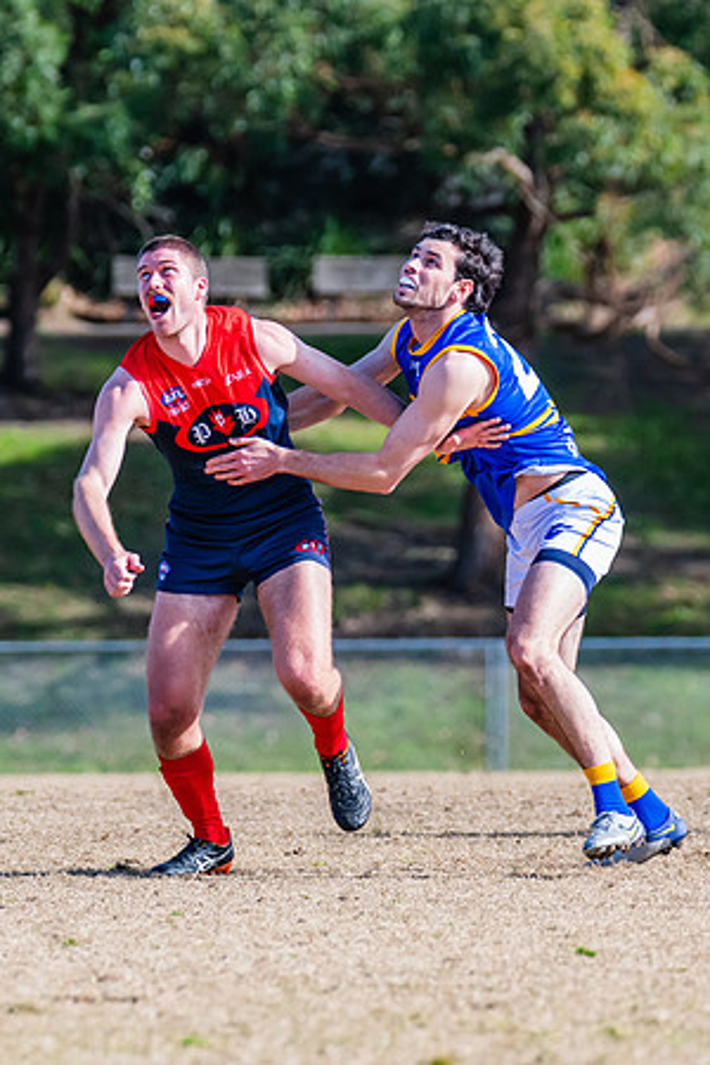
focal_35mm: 432
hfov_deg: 3.2
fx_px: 12790
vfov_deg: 4.8
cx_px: 390
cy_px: 463
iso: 640
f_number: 5.6
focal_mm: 250
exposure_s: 1/1600
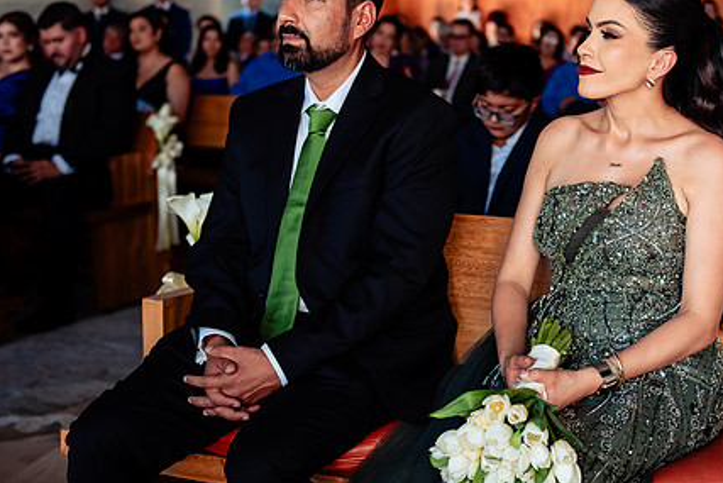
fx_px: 1426
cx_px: 461
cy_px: 218
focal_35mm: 71
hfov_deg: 28.3
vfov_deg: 19.2
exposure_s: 1/400
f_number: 3.2
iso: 500
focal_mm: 52
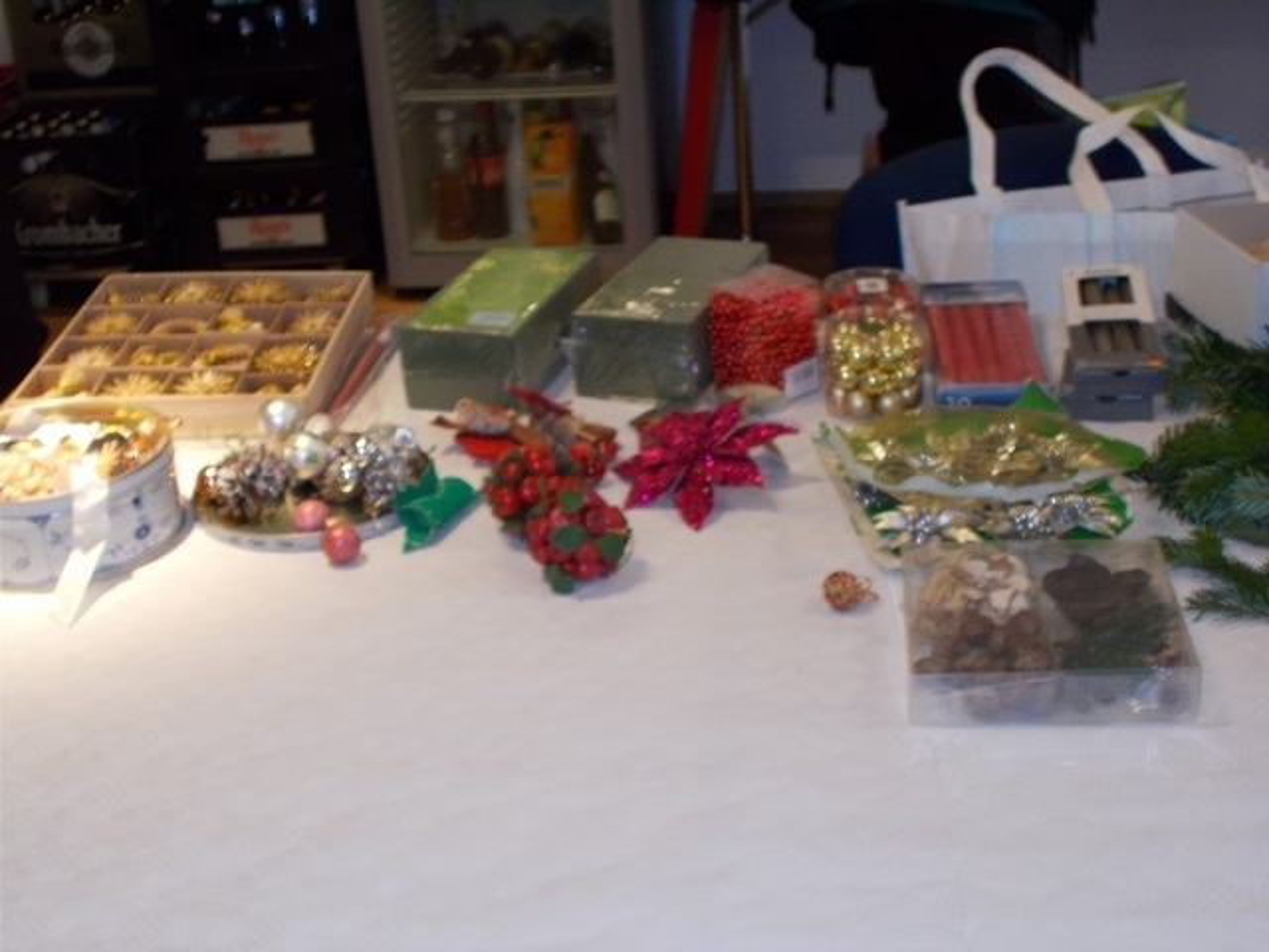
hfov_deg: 38.2
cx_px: 634
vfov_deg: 29.1
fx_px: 1833
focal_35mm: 50
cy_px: 476
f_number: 4.5
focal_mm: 9
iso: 200
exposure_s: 1/30
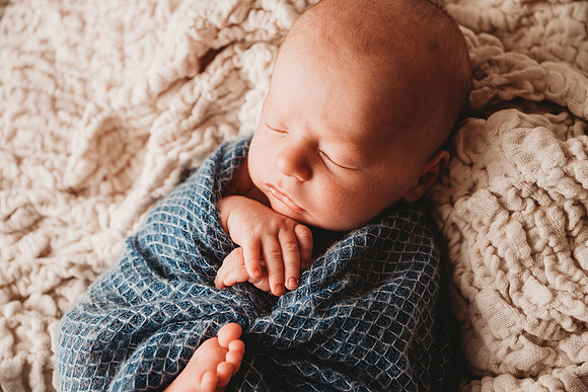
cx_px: 294
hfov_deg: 34.5
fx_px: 948
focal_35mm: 58
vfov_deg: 23.4
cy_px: 196
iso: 100
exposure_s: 1/160
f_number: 4
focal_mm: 58
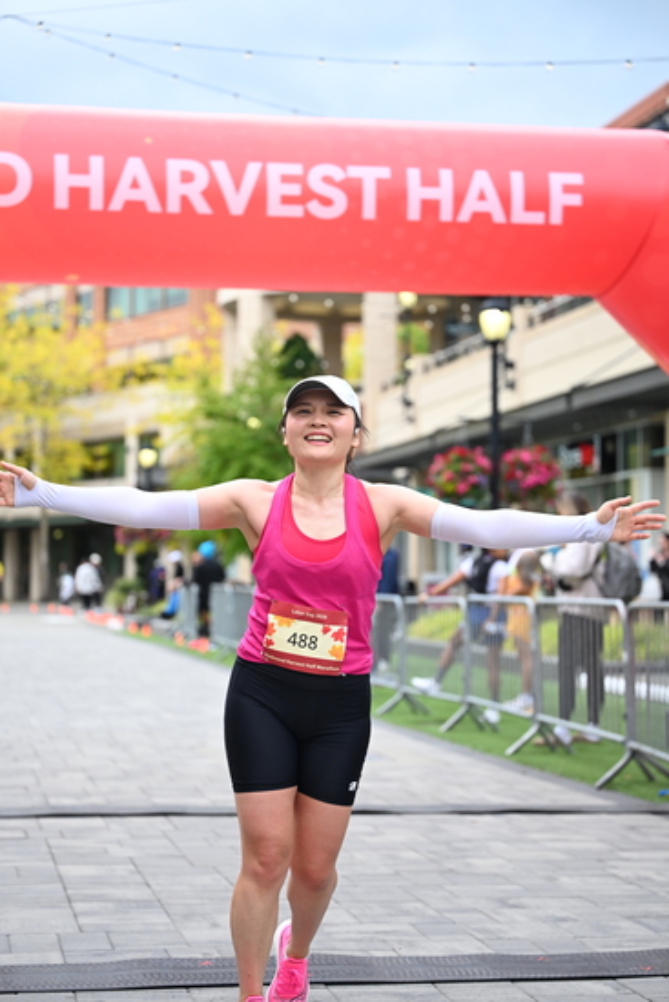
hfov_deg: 19.5
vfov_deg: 28.8
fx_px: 1950
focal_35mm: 70
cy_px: 501
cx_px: 334
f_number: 2.8
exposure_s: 1/2000
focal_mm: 70
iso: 640
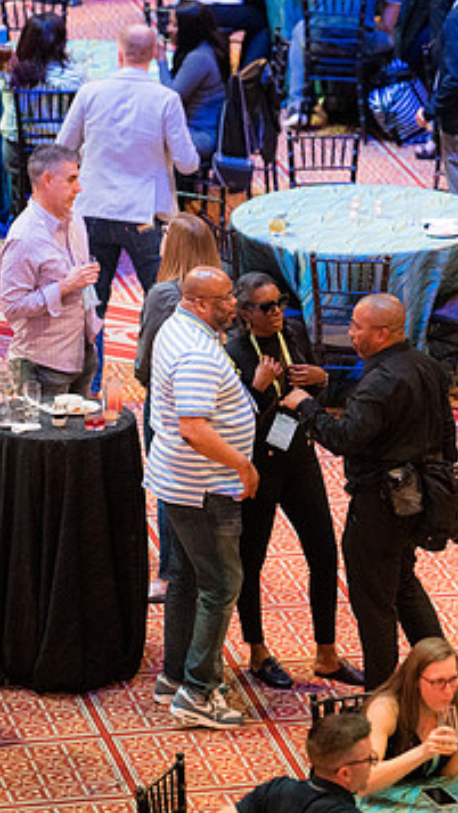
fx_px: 5609
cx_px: 257
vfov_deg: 8.3
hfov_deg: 4.7
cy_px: 388
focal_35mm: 260
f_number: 2.8
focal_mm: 150
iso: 4000
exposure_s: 1/125
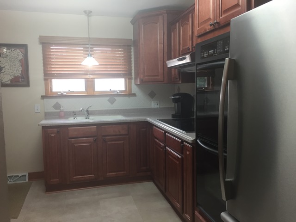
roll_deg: +0.9
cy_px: 111
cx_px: 148
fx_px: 248
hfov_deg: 61.7
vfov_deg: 48.2
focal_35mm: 29
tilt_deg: -5.7
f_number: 2.2
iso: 80
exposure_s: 1/30
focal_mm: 4.15
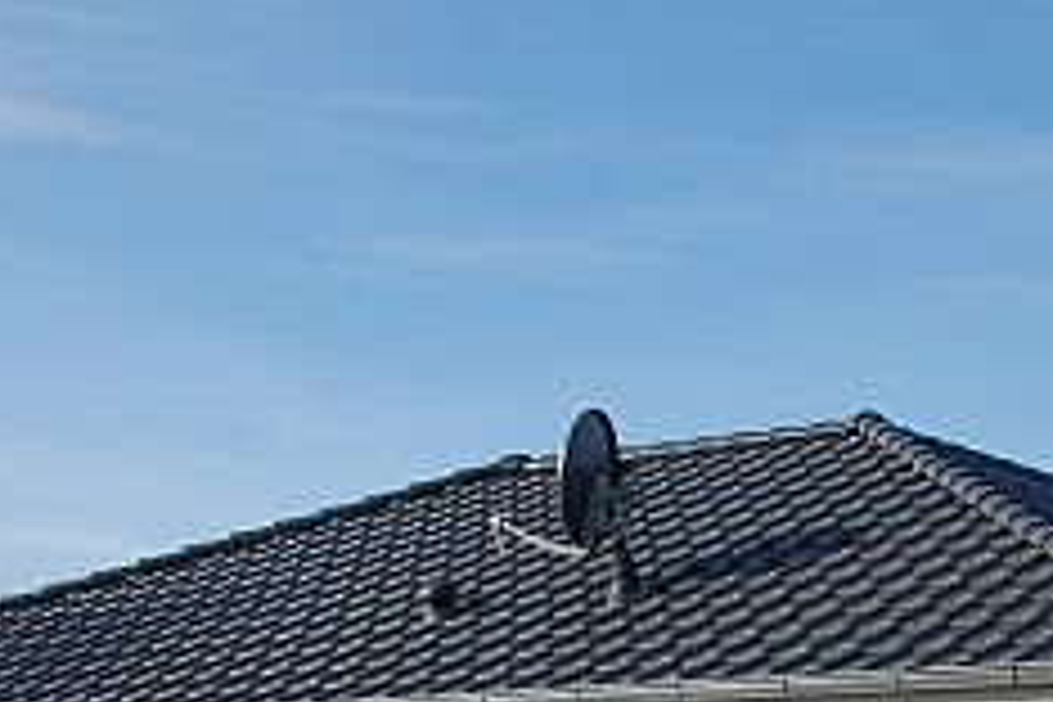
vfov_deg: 13.5
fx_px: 2925
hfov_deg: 20.4
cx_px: 680
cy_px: 736
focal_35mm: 100
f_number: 9
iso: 200
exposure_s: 1/320
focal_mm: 26
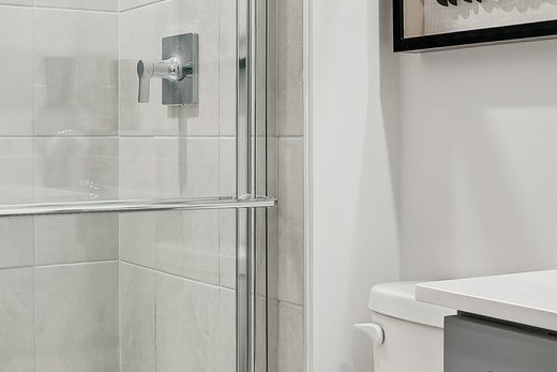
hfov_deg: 31.9
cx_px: 284
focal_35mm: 63
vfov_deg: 21.5
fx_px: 975
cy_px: 138
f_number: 8
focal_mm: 16
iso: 400
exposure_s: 1/3.33
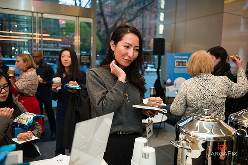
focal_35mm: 31
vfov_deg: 42.3
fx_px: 213
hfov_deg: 60.3
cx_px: 124
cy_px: 82
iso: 400
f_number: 3.2
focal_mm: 31
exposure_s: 1/200
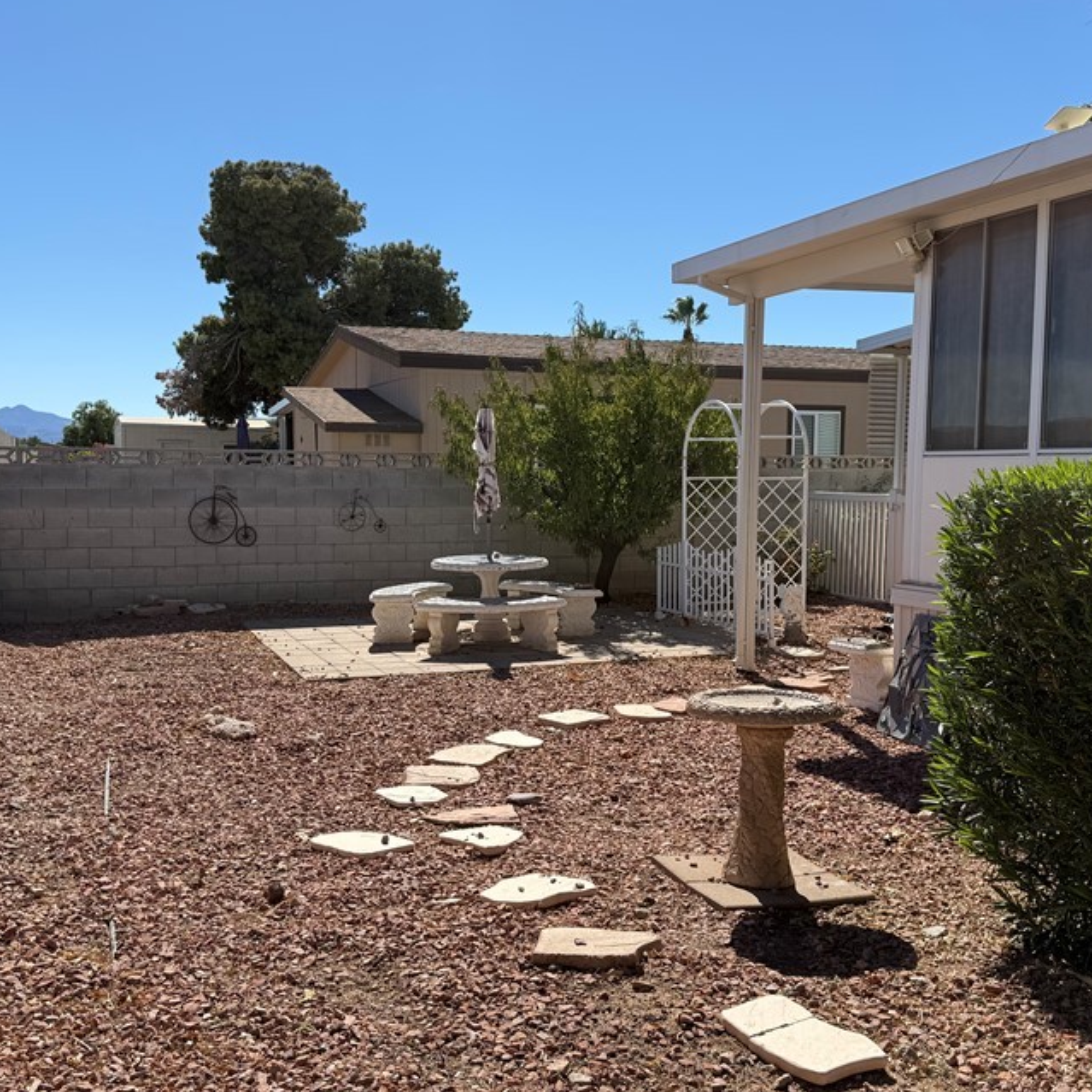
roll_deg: -0.2
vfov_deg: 48.4
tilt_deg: -4.7
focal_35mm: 34
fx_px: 1213
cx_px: 566
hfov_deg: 48.4
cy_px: 574
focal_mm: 6.76
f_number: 1.78
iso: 80
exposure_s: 1/5714
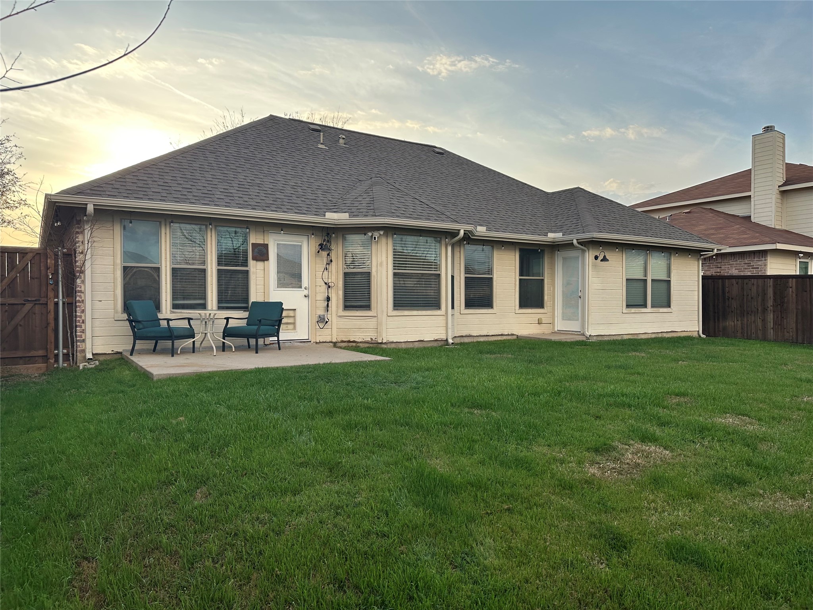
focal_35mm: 24
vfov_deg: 56.8
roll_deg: -0.2
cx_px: 406
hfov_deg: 71.6
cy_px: 305
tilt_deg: -0.9
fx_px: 564
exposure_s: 1/2028
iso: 80
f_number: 1.78
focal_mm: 6.86
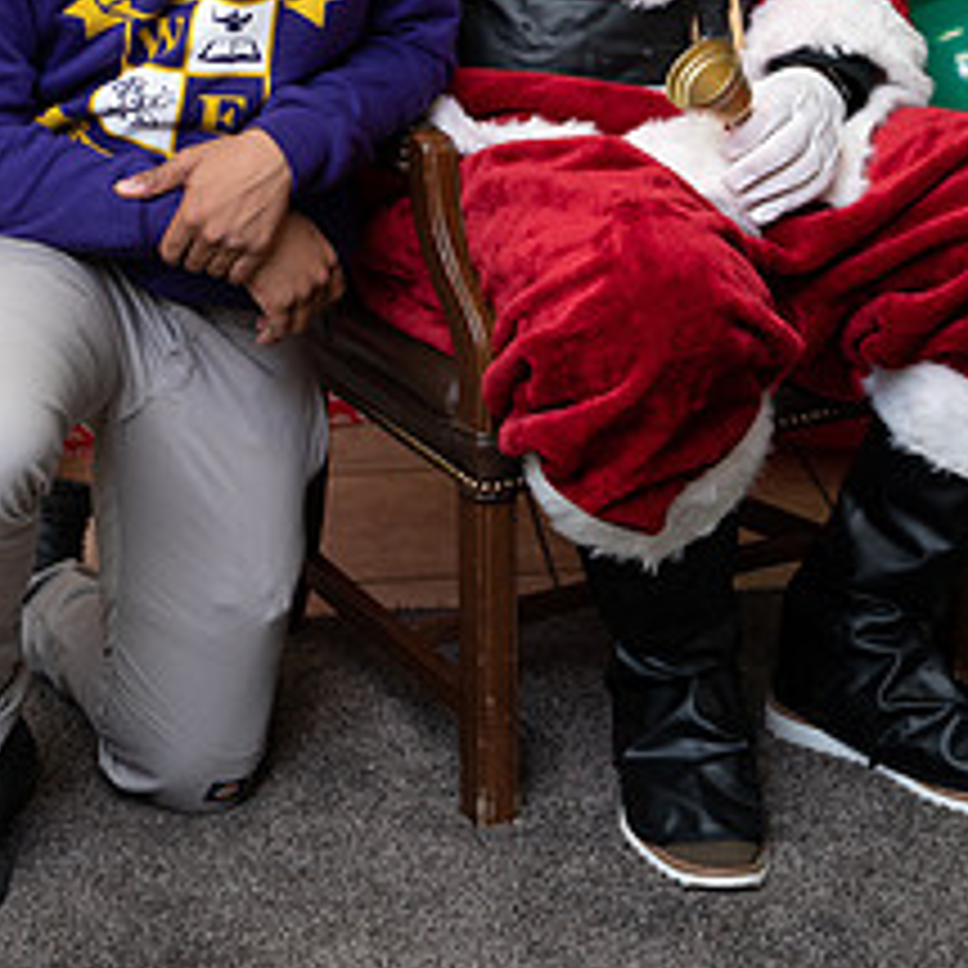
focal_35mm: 98
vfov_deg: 17.4
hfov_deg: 17.7
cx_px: 414
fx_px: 3100
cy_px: 59
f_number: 5
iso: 640
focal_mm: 55
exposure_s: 1/80
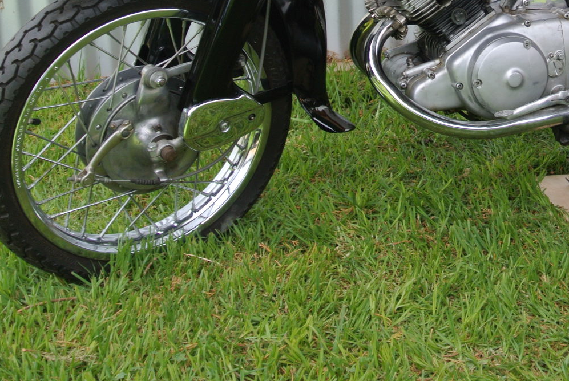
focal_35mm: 66
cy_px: 38
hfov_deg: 29.4
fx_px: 1045
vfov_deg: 20.3
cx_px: 497
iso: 100
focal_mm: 12.7
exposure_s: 1/200
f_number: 3.8
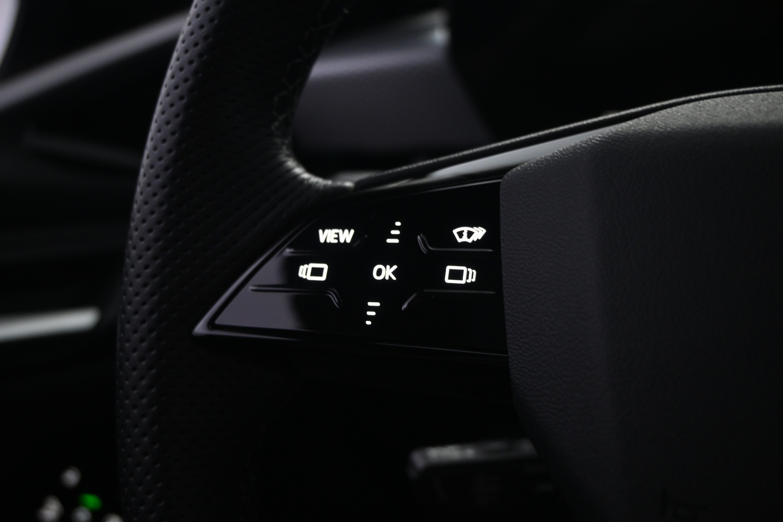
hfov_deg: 55.1
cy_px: 261
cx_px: 392
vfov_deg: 38.4
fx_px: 750
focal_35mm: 34
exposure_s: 1/15
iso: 1000
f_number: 4.2
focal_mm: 23
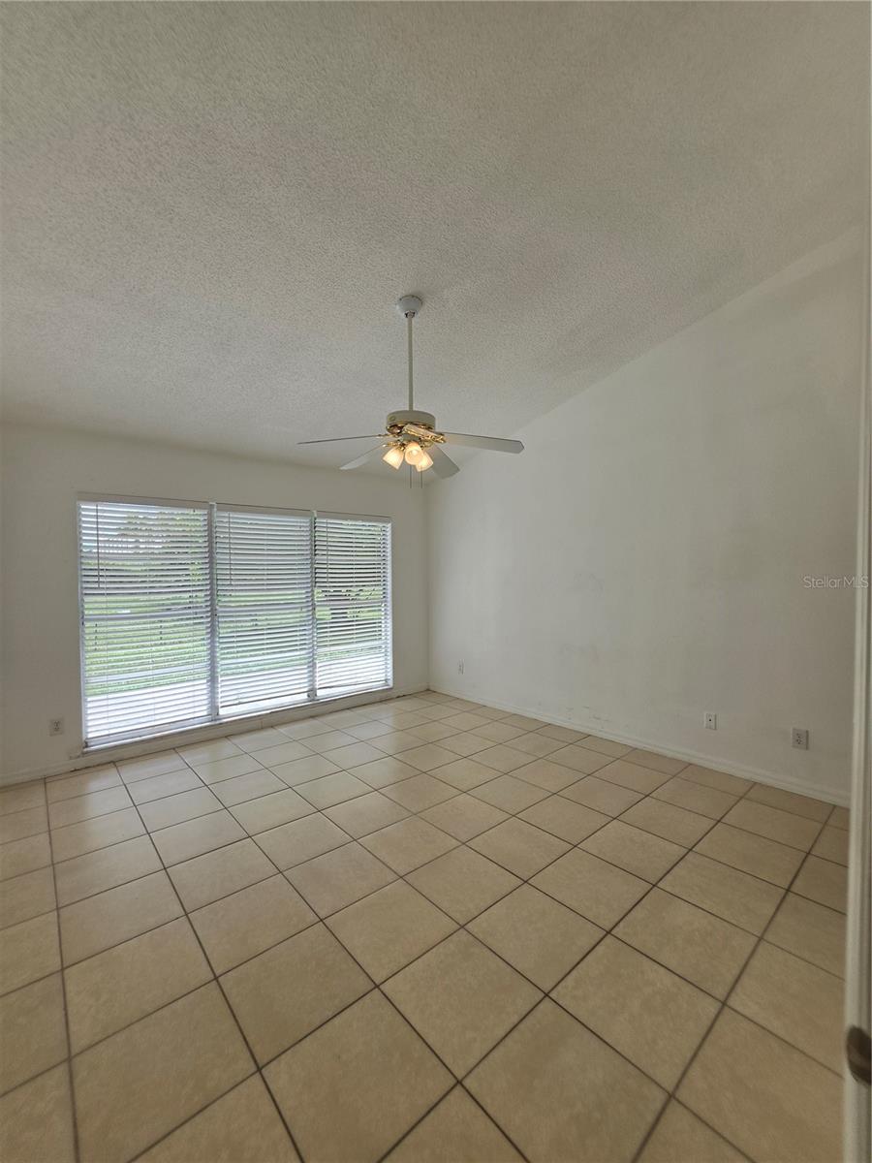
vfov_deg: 106.2
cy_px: 582
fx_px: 437
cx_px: 436
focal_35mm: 13
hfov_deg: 89.9
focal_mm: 2.2
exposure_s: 1/675
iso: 32
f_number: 1.9
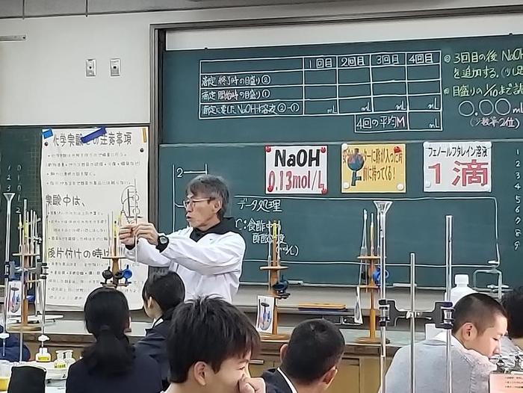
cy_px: 196
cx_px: 262
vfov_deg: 53.1
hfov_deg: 67.3
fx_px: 393
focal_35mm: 26
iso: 250
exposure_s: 1/60
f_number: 2.4
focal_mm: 4.3
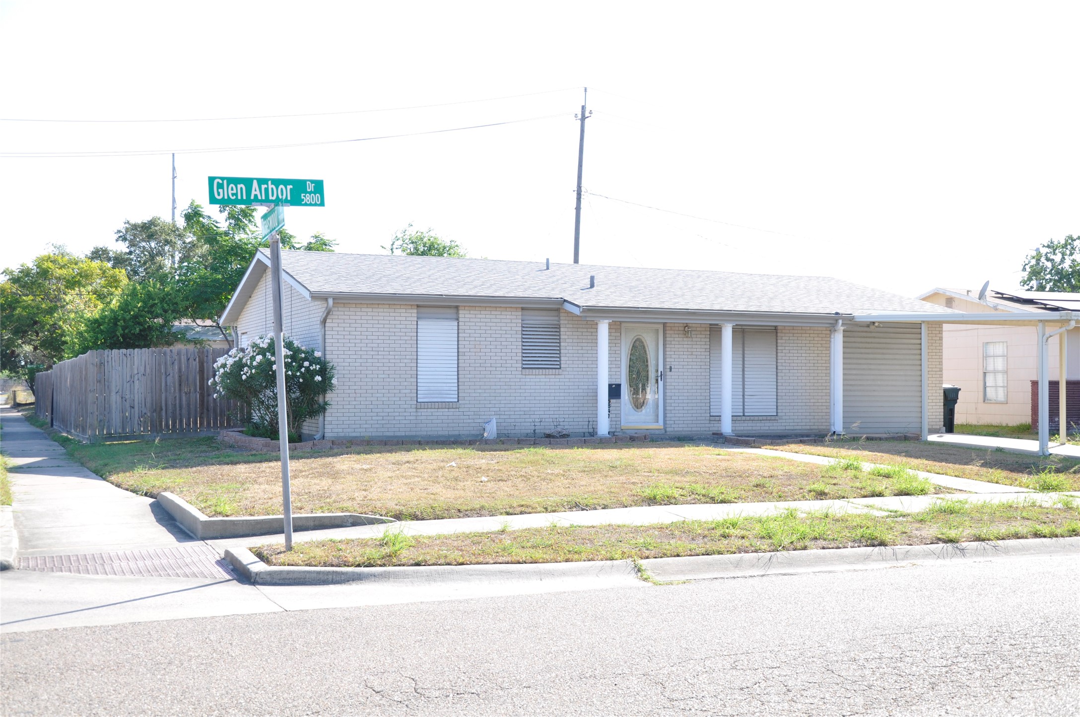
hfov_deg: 46.5
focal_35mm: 42
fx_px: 1258
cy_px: 358
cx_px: 540
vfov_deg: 31.8
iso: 200
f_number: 6.7
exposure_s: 1/180
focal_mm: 28
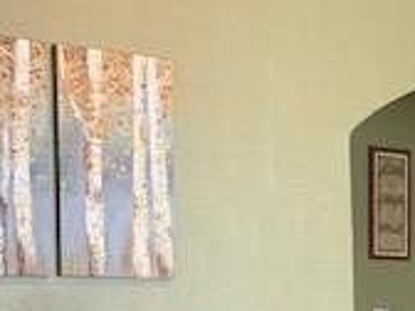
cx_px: 605
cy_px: 415
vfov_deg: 14.3
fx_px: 1187
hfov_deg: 17.9
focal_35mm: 99
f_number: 1.8
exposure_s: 1/60
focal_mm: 4.25
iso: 160
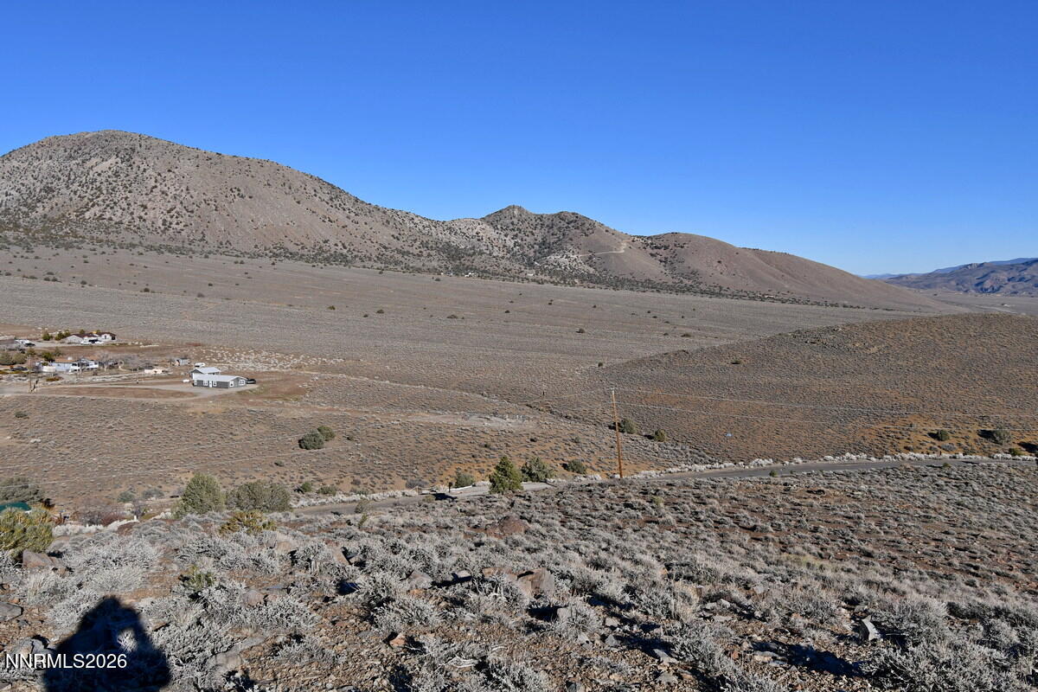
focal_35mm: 30
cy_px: 346
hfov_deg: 61.9
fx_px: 865
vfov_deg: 43.6
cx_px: 519
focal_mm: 20
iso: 100
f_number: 10
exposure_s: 1/400
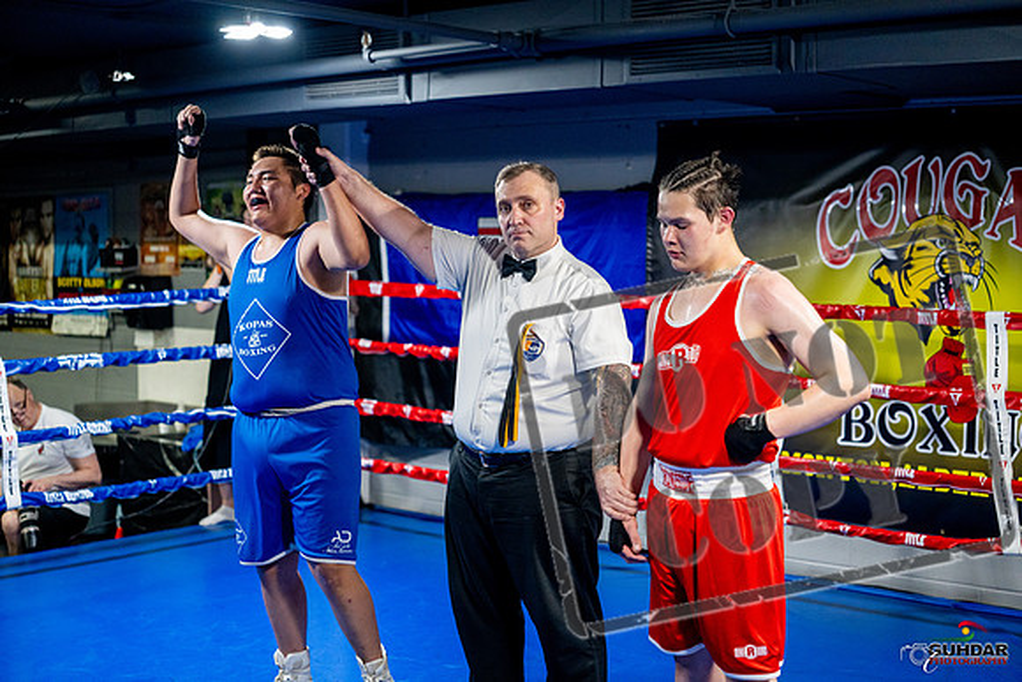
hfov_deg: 39.6
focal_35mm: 50
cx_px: 511
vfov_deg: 27.0
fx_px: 1420
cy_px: 341
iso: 4000
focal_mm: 50
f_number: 2
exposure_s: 1/1000
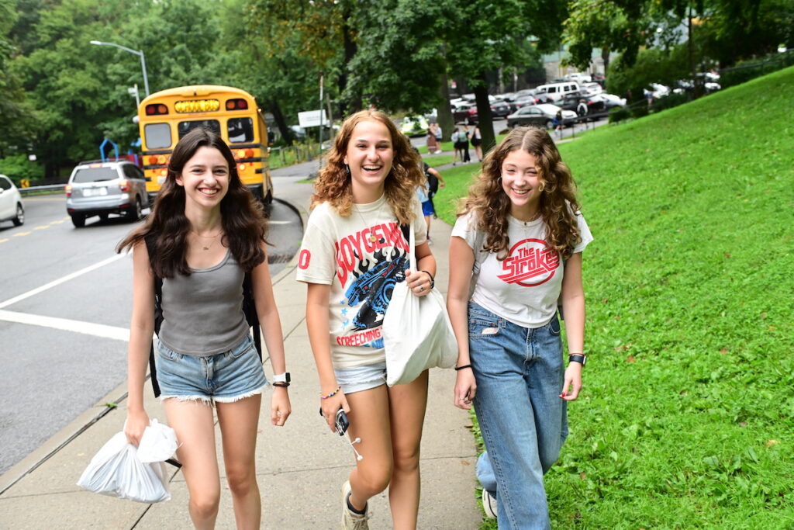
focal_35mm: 38
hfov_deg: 50.7
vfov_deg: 35.1
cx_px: 397
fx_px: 838
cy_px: 265
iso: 2500
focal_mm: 38
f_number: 4
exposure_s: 1/400
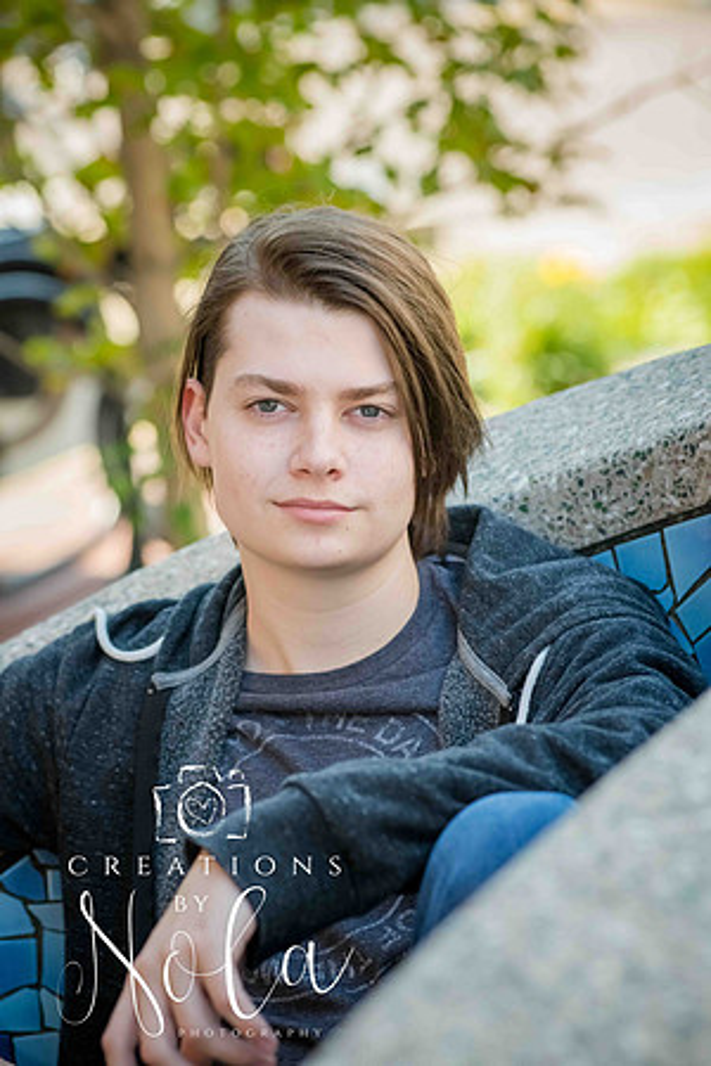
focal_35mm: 100
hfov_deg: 13.7
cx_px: 356
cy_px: 533
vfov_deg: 20.4
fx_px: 2962
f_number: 5
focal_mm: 100
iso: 1250
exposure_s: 1/1000
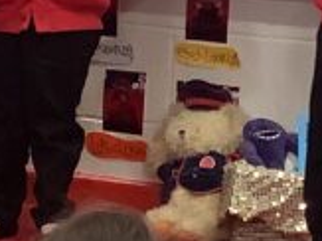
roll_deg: -2.2
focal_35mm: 195
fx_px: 1813
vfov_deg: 7.6
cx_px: 209
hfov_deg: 10.1
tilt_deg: -10.5
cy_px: 105
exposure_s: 1/50
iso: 320
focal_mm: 3.3
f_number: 2.4
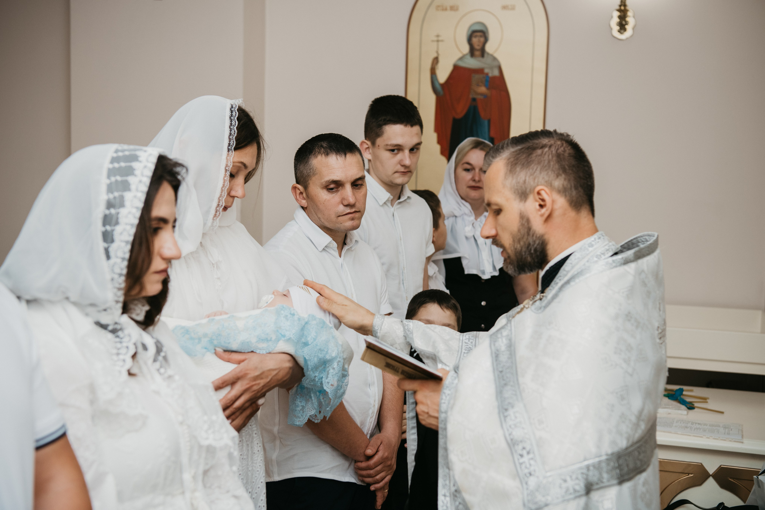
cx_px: 382
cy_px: 255
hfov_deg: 38.2
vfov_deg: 26.0
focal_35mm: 52
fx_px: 1105
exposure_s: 1/160
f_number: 4
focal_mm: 52
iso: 320
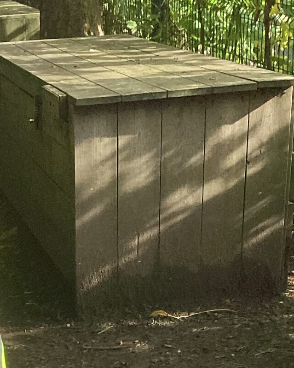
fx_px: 1055
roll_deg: +6.3
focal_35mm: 97
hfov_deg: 15.6
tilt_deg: -31.2
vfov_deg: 17.9
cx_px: 11
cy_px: 533
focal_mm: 3.3
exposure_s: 1/554
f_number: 2.4
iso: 25
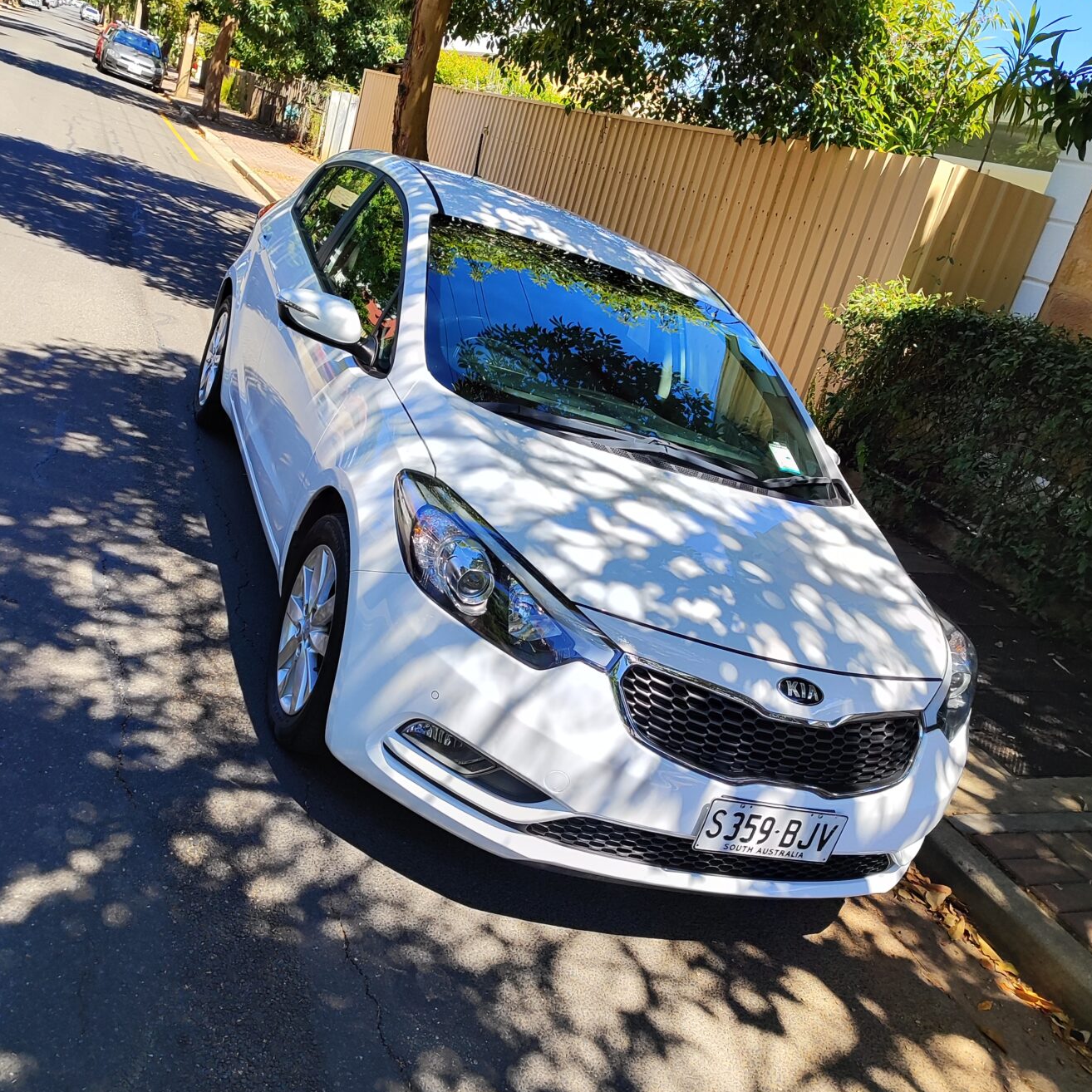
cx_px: 544
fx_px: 1106
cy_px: 578
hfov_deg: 52.5
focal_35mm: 31
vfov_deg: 52.5
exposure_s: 1/319
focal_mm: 5.89
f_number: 1.89
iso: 50
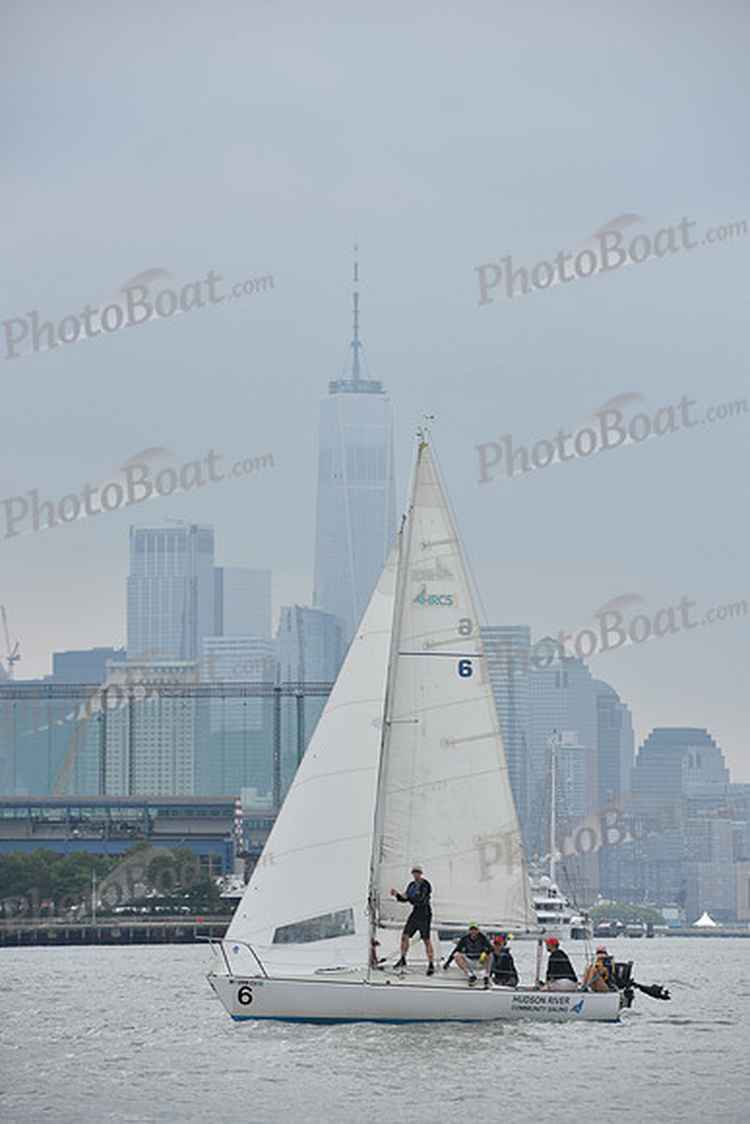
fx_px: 6246
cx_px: 375
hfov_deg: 6.9
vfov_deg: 10.3
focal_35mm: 200
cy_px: 562
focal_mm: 200
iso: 320
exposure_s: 1/1250
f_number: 9
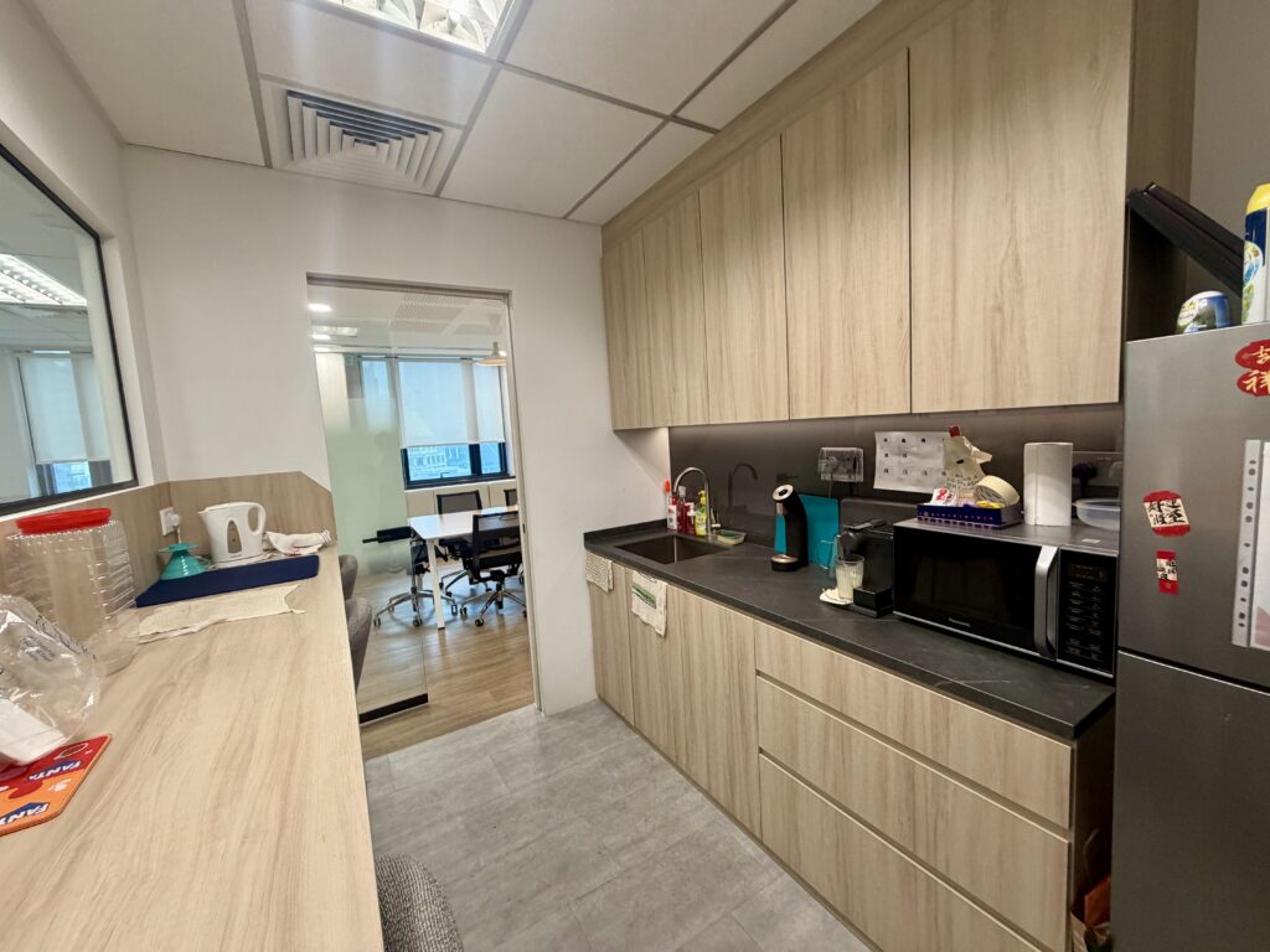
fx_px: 514
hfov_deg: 102.1
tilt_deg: -5.4
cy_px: 476
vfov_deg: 85.7
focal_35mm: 14
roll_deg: +3.9
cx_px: 635
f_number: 2.2
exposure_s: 1/100
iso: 250
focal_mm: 2.22
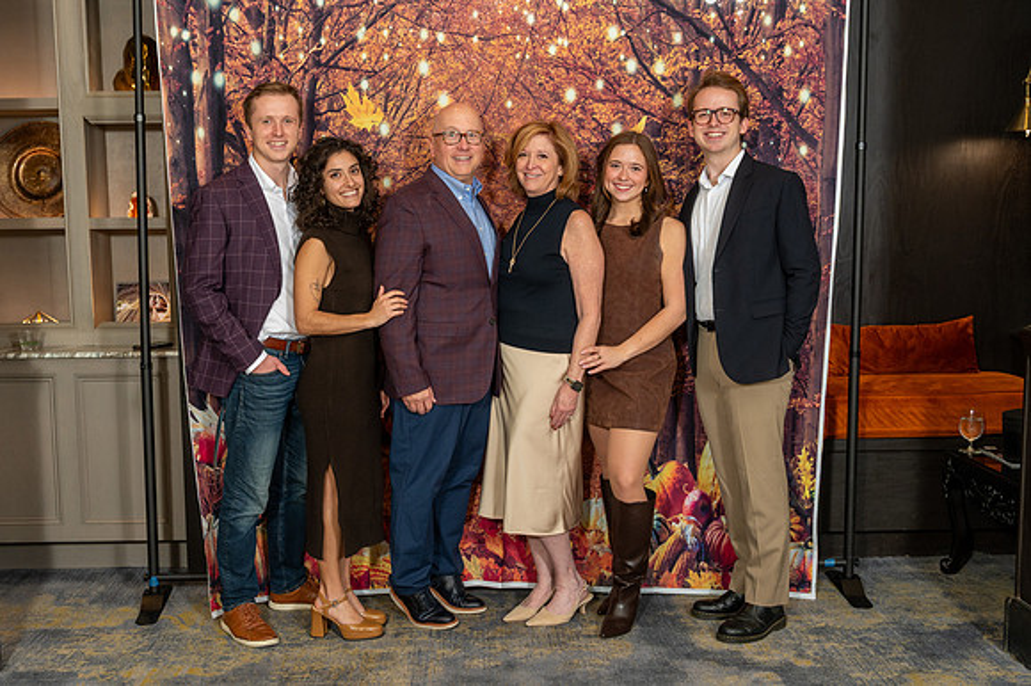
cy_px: 372
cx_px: 494
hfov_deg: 47.4
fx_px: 1174
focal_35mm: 41
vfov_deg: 32.6
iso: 800
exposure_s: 1/80
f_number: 5.6
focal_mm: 37
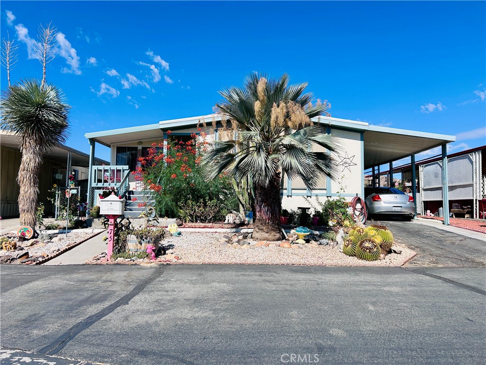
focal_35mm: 26
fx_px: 365
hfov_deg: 67.3
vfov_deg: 53.1
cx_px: 243
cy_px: 182
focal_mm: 5.7
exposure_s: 1/5882
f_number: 1.5
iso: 50
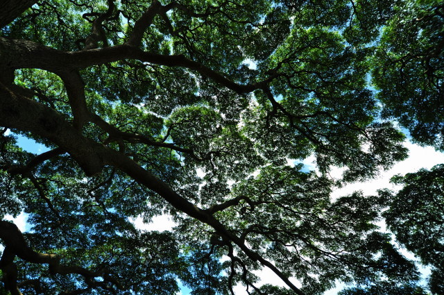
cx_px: 222
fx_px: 185
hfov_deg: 100.5
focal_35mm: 15
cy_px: 148
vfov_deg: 77.2
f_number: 3.5
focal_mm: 10
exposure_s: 1/400
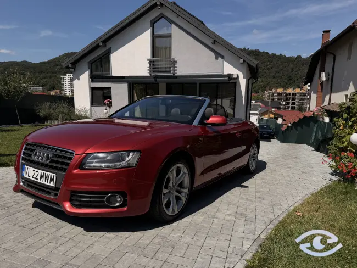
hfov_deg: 71.6
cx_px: 178
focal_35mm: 24
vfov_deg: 56.8
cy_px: 134
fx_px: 248
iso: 100
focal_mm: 6.76
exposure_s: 1/9091
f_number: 1.78
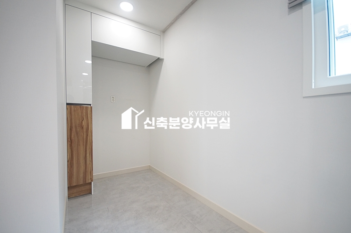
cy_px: 116
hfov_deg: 100.4
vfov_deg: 77.2
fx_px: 146
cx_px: 176
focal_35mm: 15
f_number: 4
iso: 800
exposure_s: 1/80
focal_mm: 10
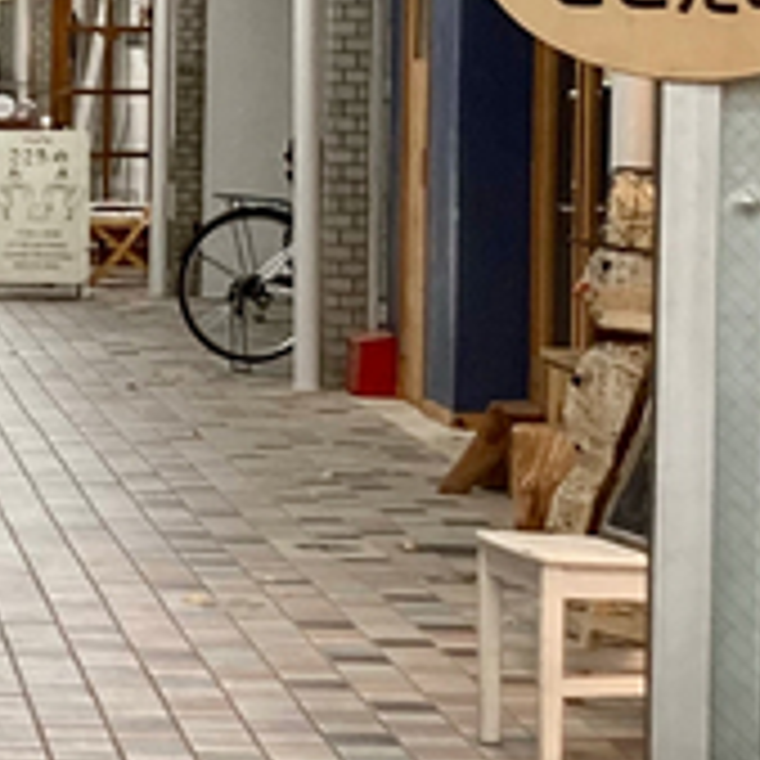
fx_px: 4372
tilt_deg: -1.7
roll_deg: -1.0
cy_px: 207
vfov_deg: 9.9
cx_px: -279
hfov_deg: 9.7
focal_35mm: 176
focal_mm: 3.99
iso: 125
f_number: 1.8
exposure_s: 1/60
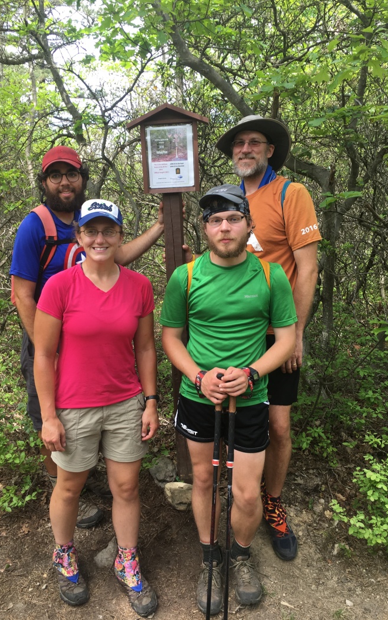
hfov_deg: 40.6
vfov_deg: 61.2
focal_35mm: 31
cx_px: 180
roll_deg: -0.7
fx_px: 524
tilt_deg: -11.1
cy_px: 309
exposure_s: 1/149
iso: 25
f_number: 2.2
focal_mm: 4.15
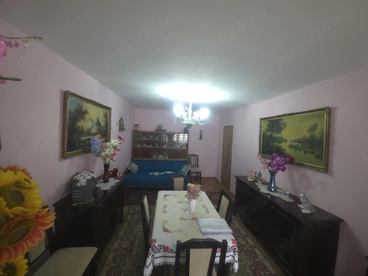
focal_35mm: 13
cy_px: 138
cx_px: 184
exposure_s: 1/33
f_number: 1.9
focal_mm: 2.2
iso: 250
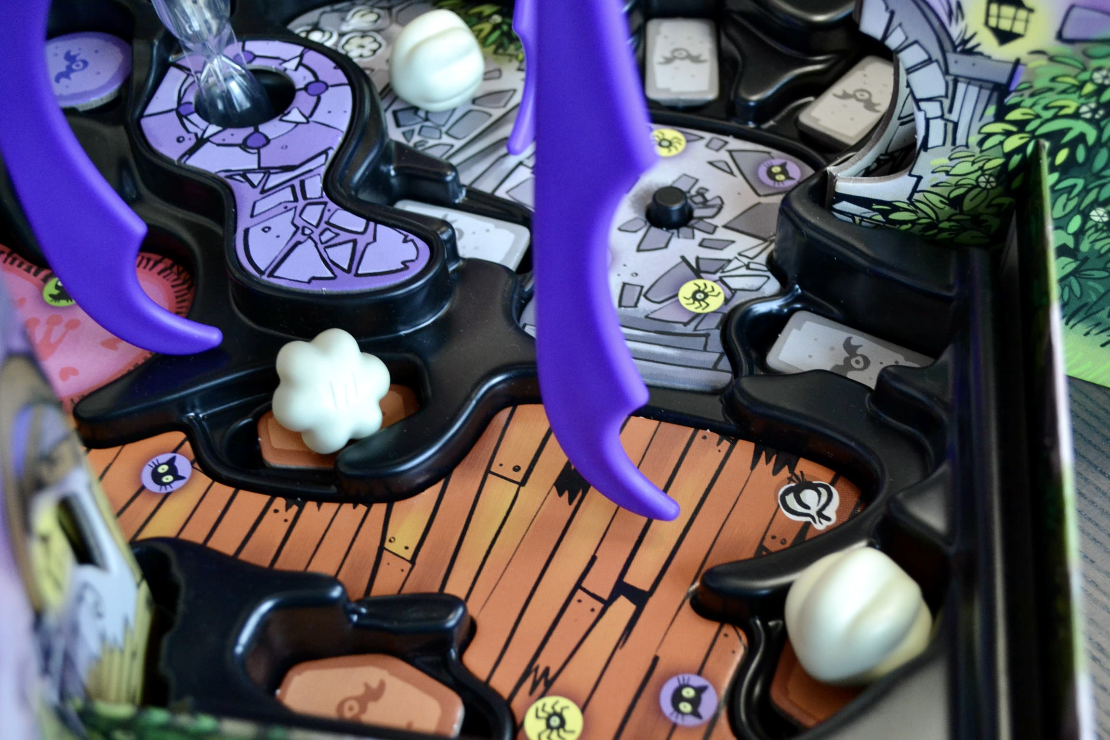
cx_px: 555
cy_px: 370
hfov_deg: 43.6
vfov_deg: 29.9
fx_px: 1387
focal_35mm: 45
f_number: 4.5
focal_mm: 30
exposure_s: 1/15
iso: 1400
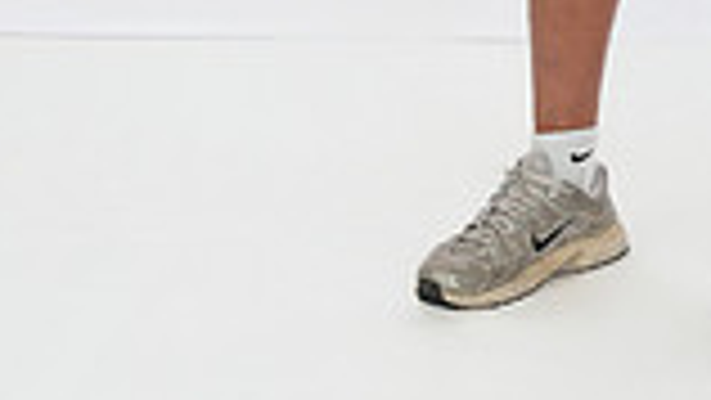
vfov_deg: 6.1
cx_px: 590
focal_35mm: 191
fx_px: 3602
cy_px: -503
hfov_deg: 11.2
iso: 640
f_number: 8
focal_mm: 64
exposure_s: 1/250
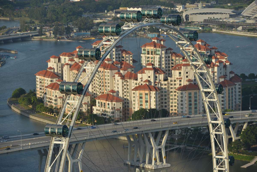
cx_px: 128
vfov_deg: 6.9
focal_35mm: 200
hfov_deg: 10.3
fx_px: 1428
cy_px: 86
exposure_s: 1/250
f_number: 8
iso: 100
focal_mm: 200
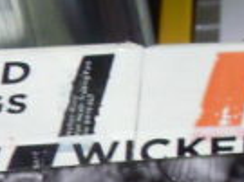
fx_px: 1458
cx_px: 398
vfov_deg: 7.0
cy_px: 281
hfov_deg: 9.2
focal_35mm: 207
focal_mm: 6.3
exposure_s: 1/30
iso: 200
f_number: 2.8
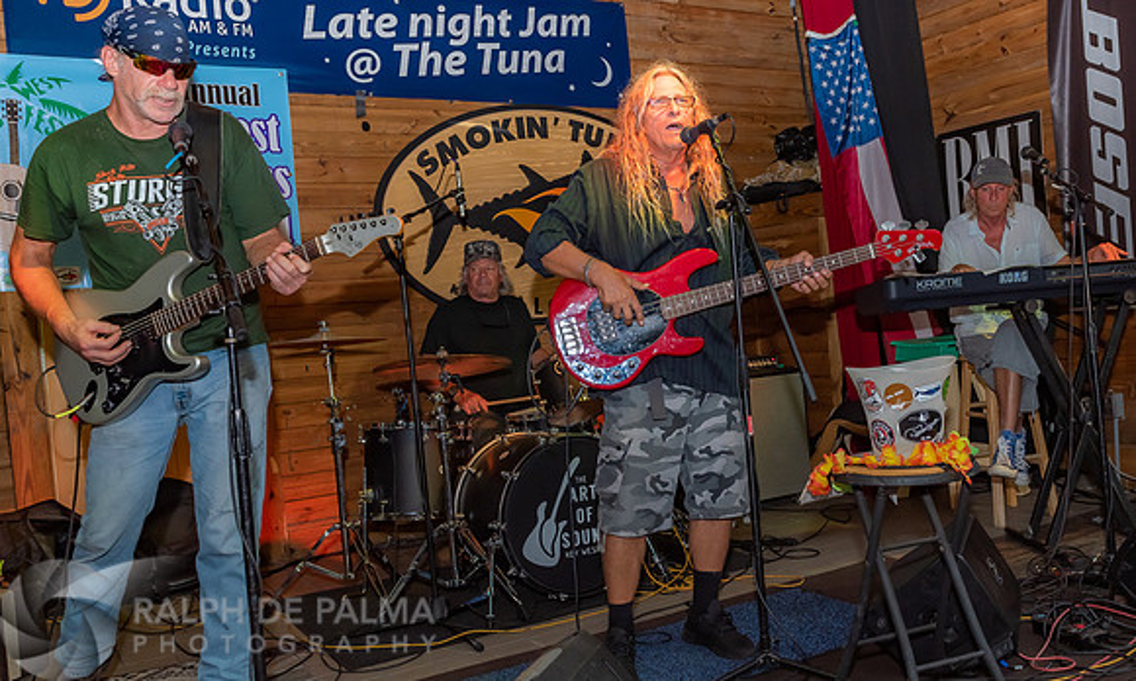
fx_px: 1041
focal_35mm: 34
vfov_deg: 36.2
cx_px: 676
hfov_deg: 56.8
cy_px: 344
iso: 640
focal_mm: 24
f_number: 5.6
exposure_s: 1/160
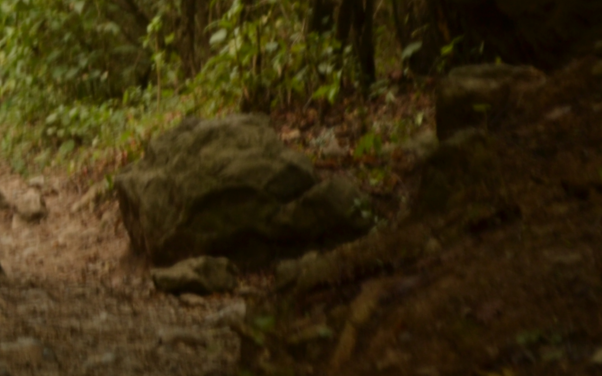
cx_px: -85
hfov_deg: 11.5
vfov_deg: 7.3
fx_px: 2937
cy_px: -93
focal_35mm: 179
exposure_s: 1/20
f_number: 5.6
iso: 100
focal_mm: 50
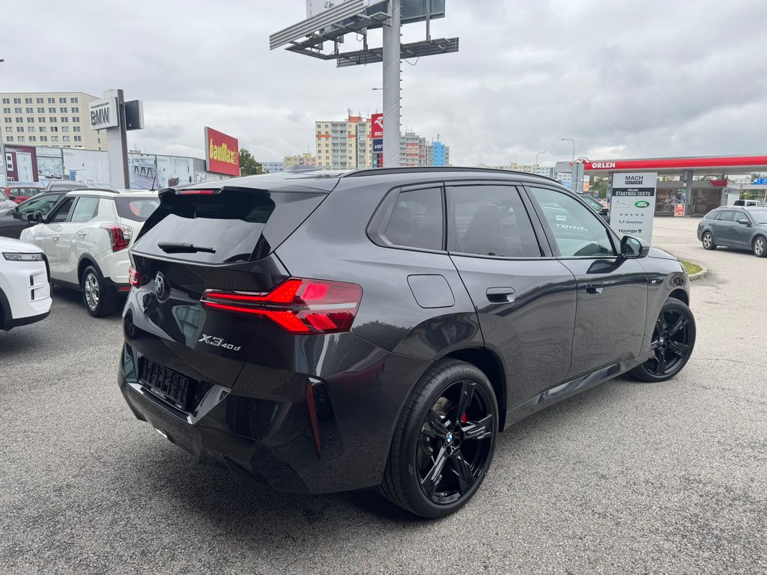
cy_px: 288
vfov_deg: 56.8
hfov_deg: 71.6
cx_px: 384
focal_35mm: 24
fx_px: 532
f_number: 1.78
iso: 80
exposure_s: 1/651
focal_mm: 6.76
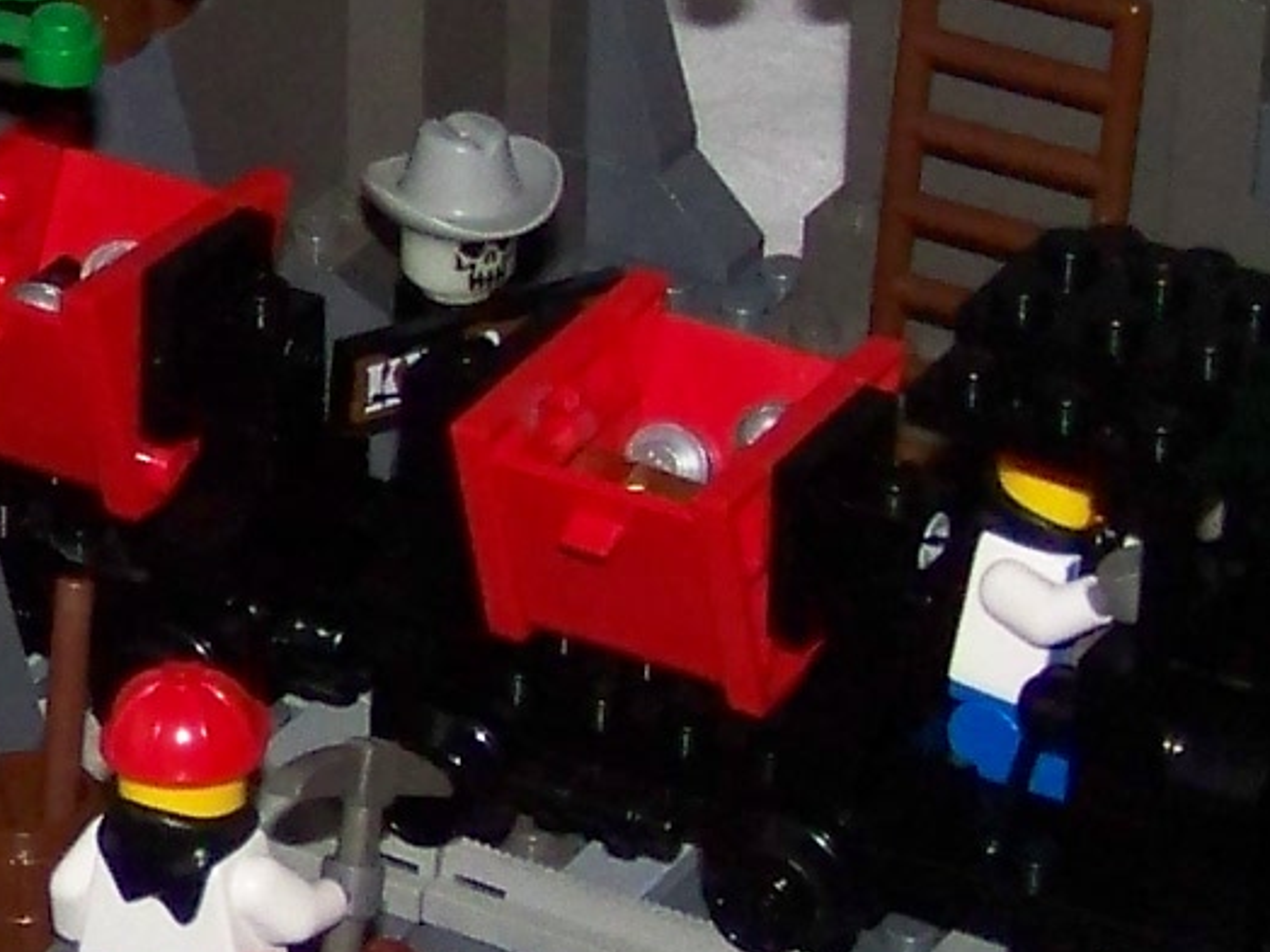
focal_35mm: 188
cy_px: 547
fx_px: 6897
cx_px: -577
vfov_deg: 7.9
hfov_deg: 10.2
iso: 200
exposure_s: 1/30
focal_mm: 6.3
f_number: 2.8
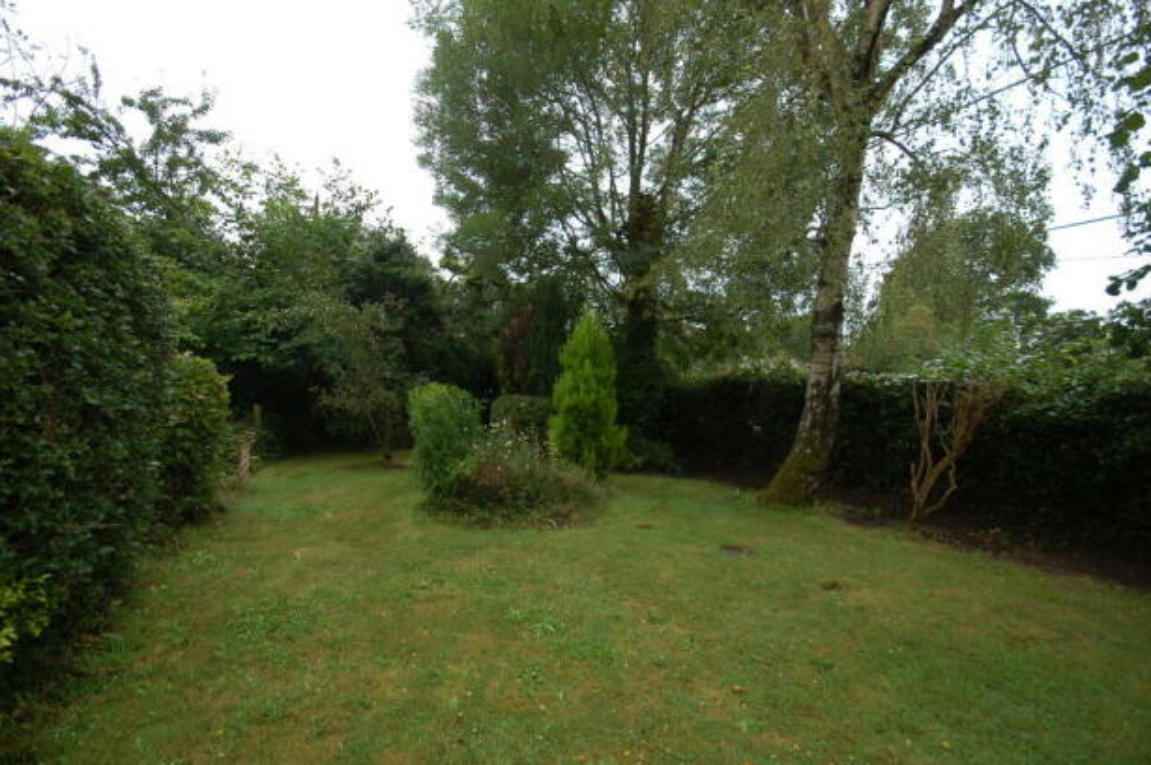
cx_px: 603
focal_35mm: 16
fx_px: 511
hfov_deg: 96.7
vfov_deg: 73.6
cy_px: 387
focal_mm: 10
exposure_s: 1/160
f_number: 7.1
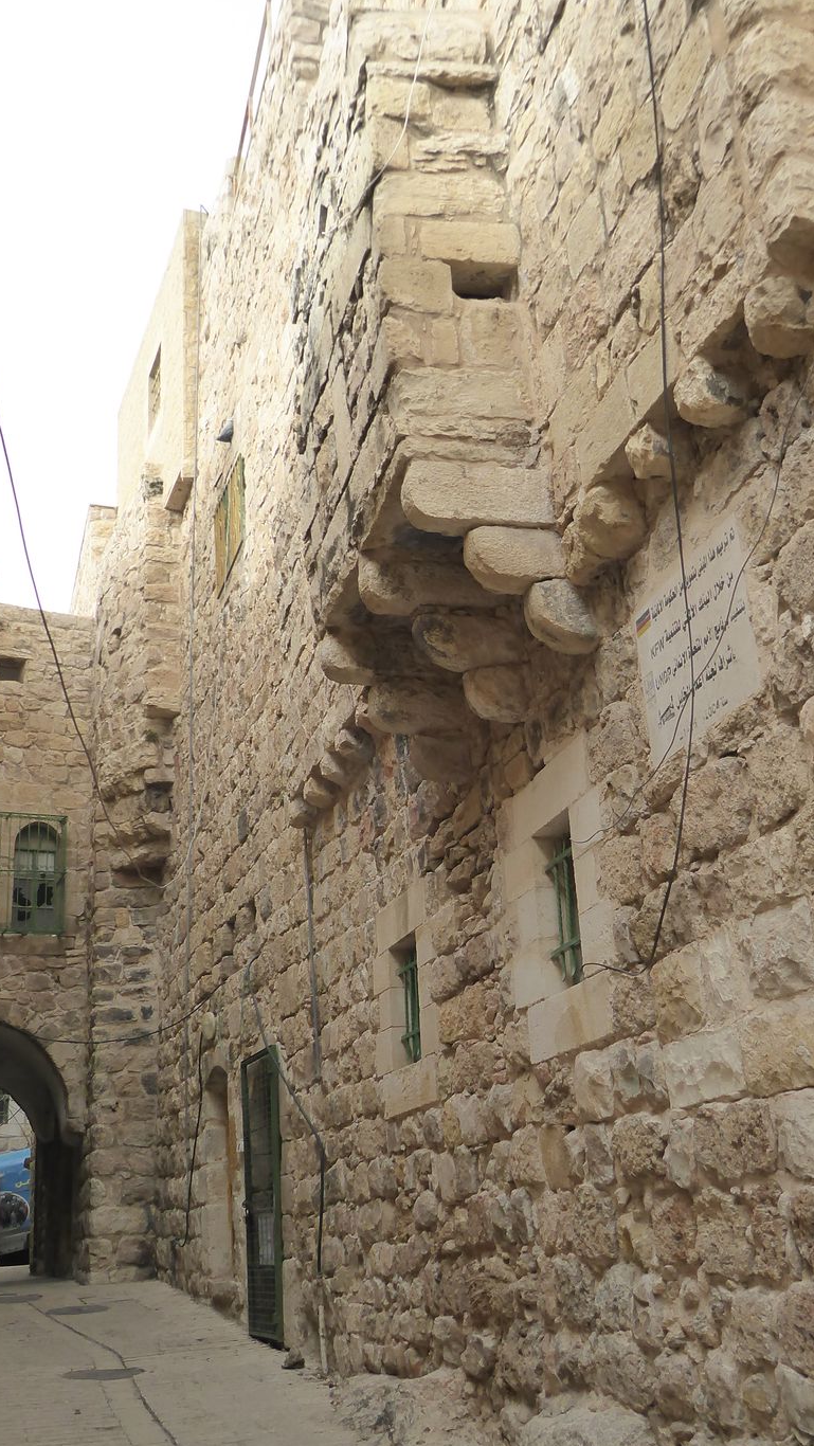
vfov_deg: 53.9
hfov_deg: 32.0
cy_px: 807
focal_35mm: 37
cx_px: 469
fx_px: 1419
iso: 160
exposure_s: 1/200
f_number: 3.5
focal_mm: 5
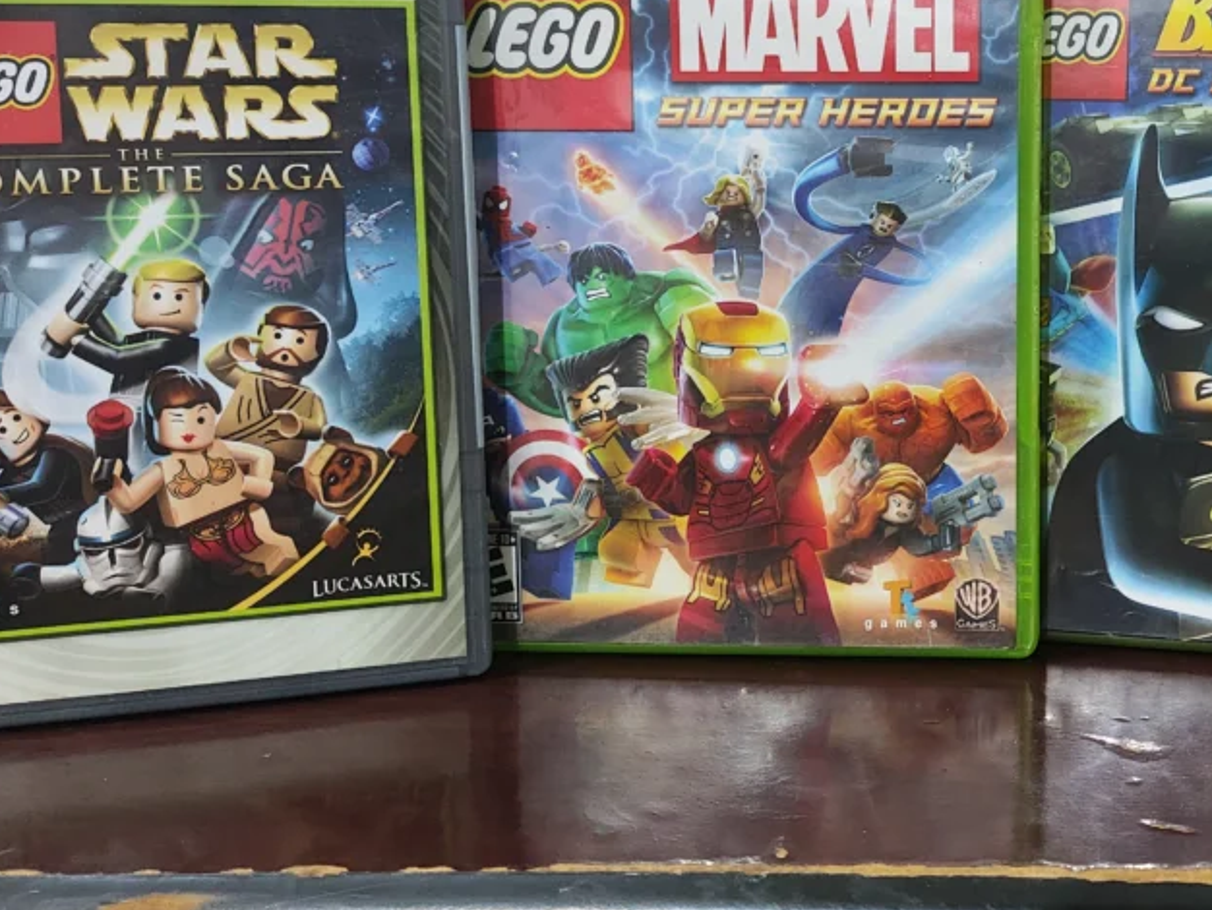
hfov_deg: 39.8
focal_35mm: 46
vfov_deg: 31.4
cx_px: 947
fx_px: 1611
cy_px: 334
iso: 840
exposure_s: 1/24
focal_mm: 4.68
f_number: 1.8
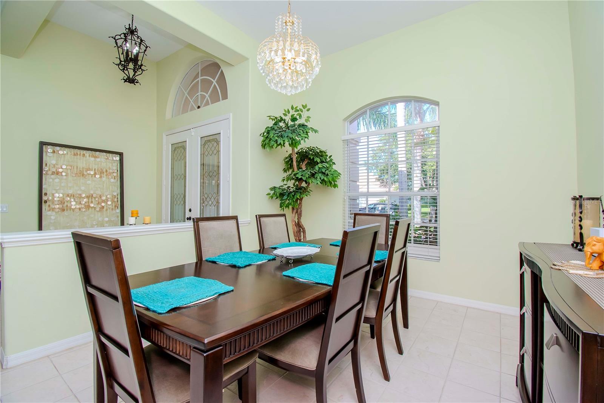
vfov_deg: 77.3
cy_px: 202
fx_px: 252
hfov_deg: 100.4
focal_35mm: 15
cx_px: 302
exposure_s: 1/160
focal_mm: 10
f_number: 9
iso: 800
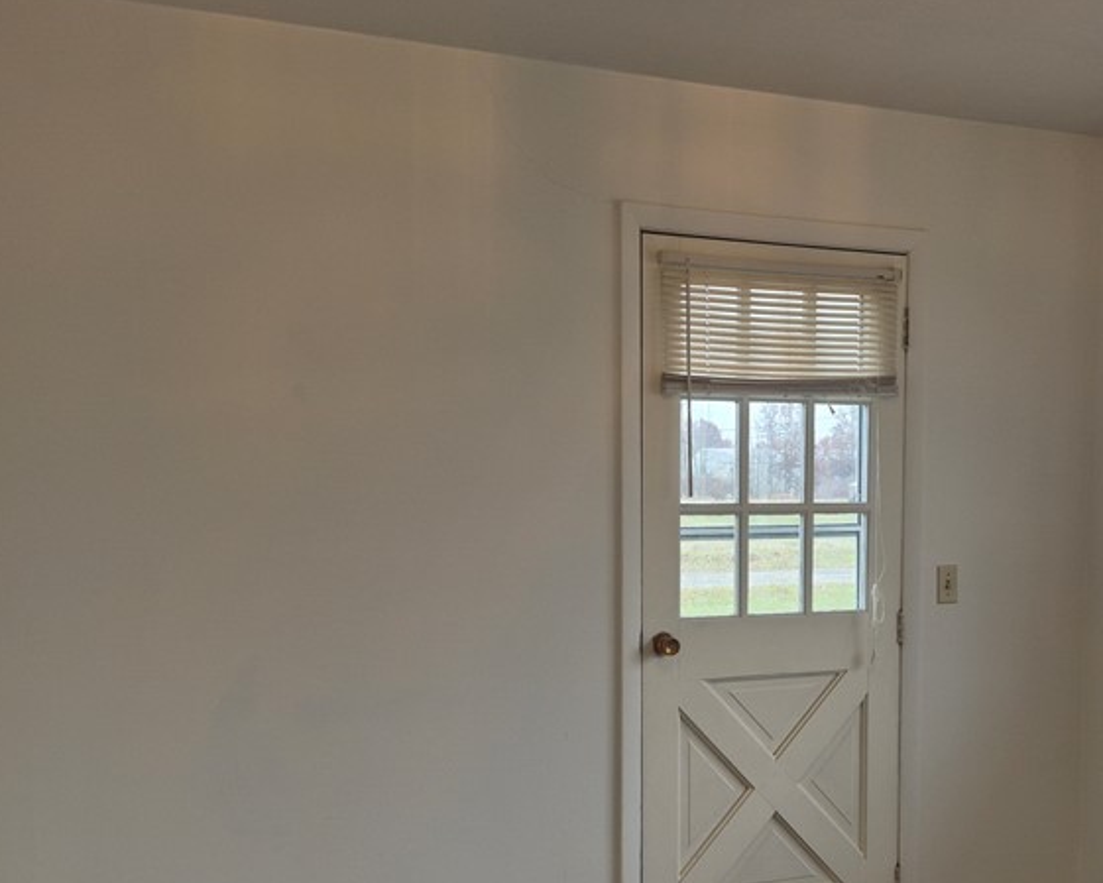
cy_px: 586
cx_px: 741
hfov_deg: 44.1
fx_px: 1339
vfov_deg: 36.1
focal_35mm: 41
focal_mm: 5.4
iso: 40
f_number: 1.8
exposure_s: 1/120
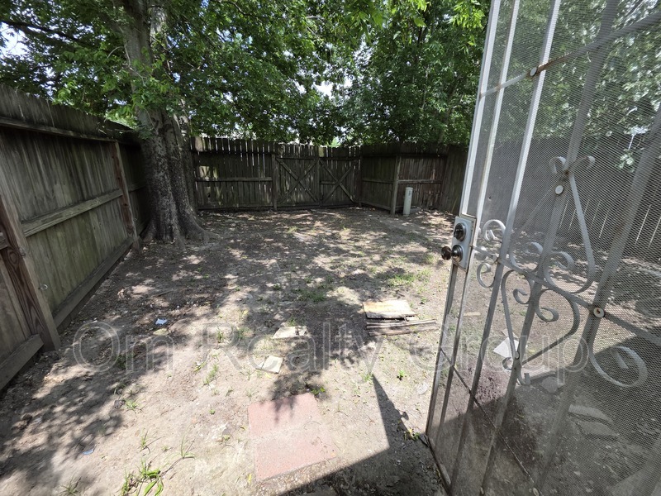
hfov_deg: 106.2
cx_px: 330
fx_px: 248
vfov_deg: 89.9
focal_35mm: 13
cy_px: 248
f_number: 1.9
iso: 40
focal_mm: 2.2
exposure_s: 1/738
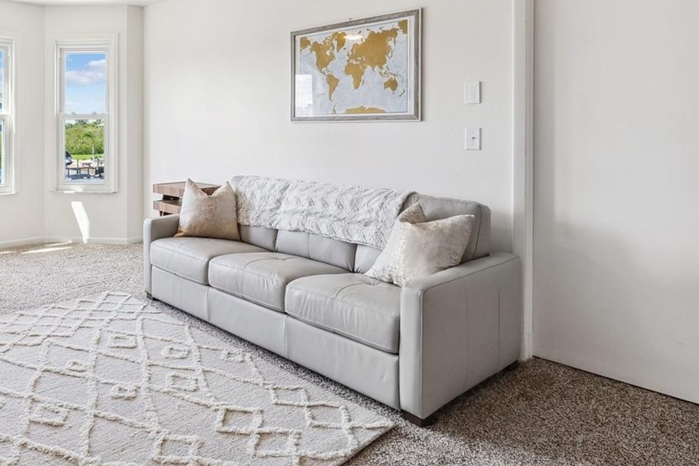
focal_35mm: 26
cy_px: 124
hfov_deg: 65.8
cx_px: 189
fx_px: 505
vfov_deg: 47.9
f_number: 8
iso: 400
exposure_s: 1/60
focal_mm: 15
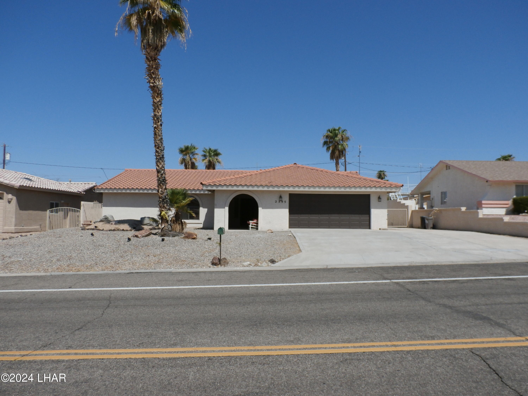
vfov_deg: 54.9
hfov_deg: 69.4
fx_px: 381
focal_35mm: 25
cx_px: 264
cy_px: 198
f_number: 8.7
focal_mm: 4.5
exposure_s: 1/400
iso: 100
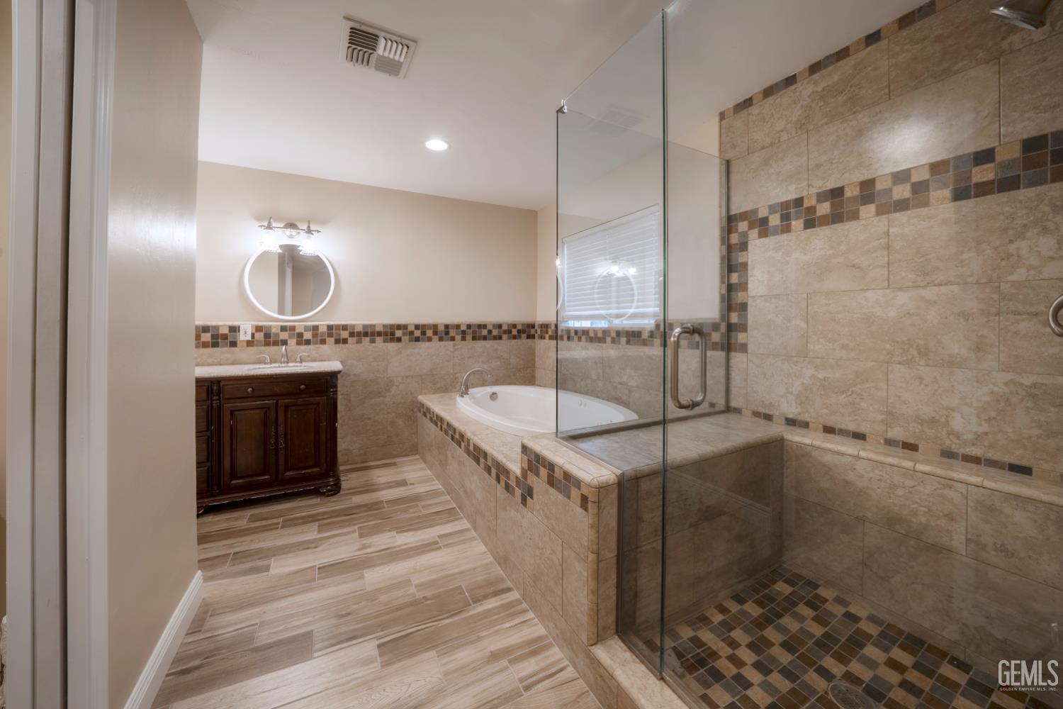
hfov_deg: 112.6
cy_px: 354
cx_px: 532
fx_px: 354
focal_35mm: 12
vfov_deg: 90.0
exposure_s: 1/160
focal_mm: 12
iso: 200
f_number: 9
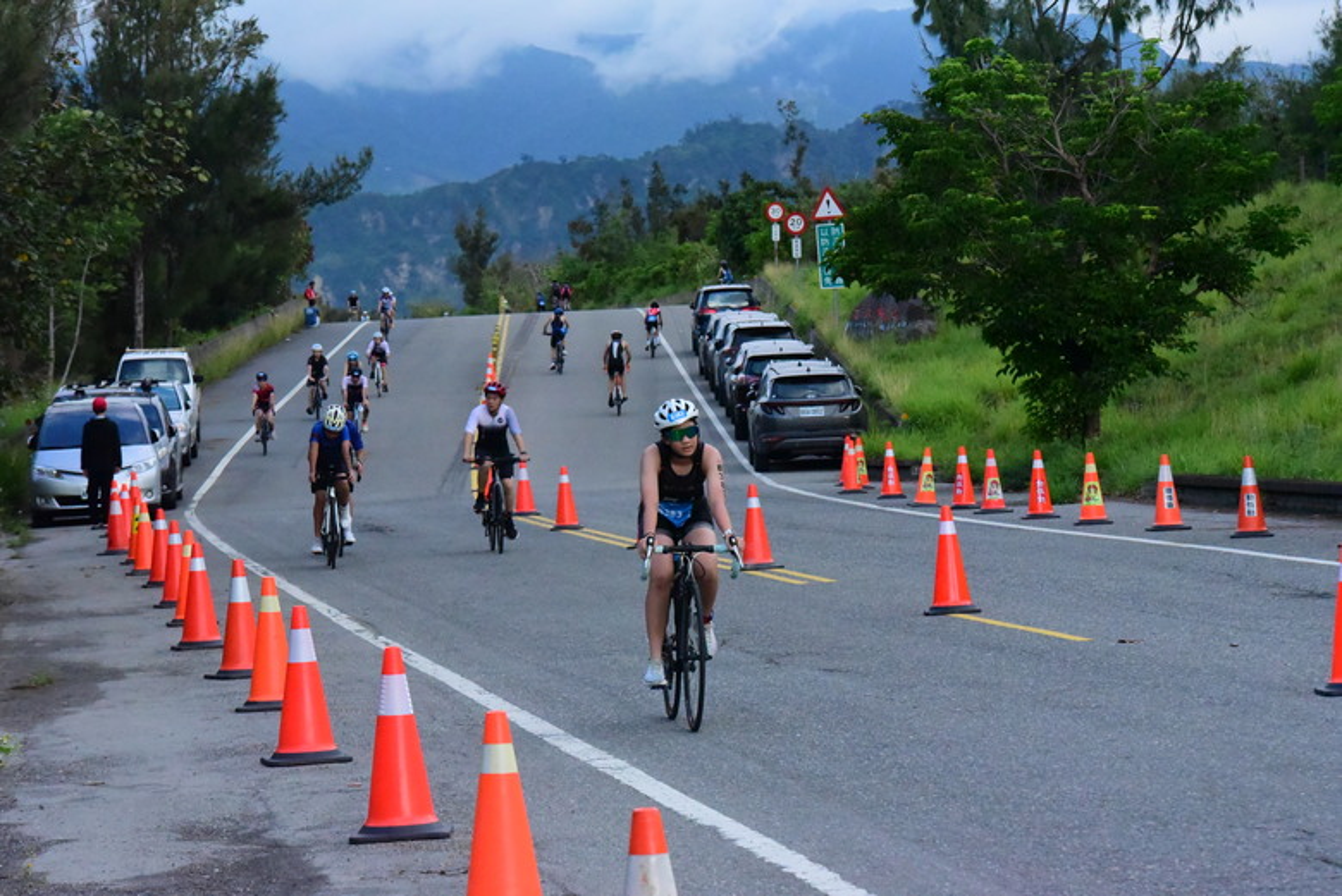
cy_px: 448
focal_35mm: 140
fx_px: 5222
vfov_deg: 9.8
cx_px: 671
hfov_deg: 14.6
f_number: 14
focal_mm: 140
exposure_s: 1/4000
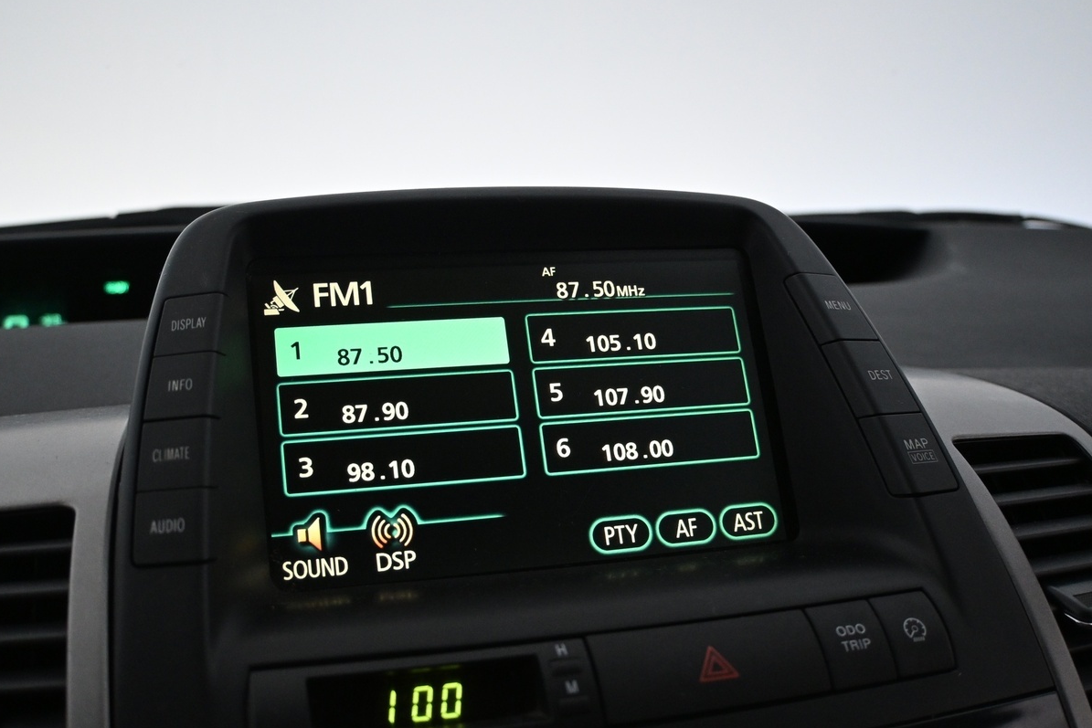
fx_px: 1881
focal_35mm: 62
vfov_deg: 21.9
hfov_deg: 32.4
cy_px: 438
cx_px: 524
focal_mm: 30.5
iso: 1400
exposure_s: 1/125
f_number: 4.8
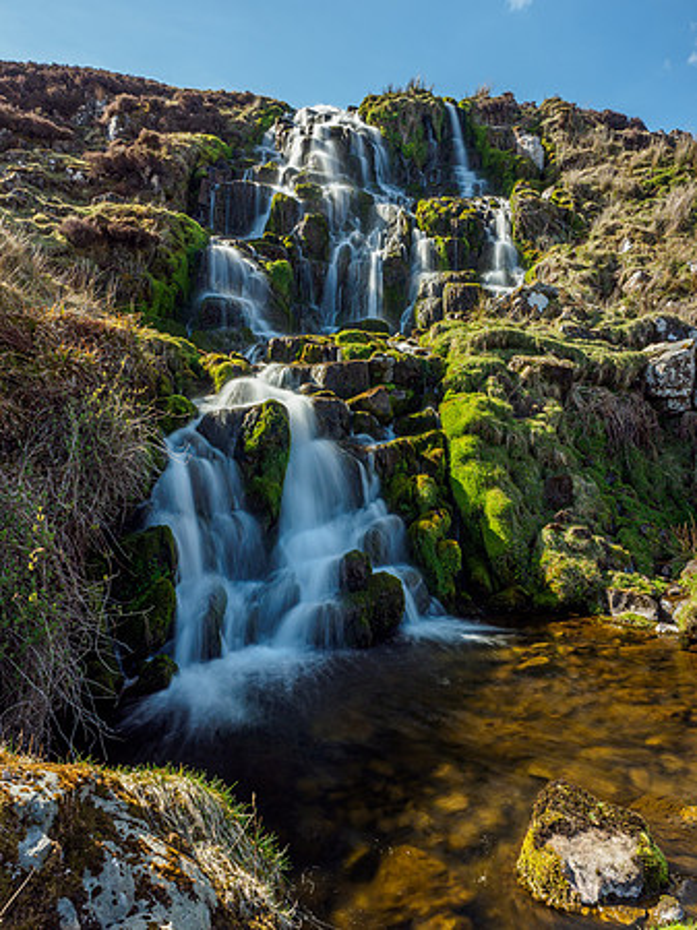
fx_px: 645
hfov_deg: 56.8
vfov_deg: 71.6
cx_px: 348
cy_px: 465
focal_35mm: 24
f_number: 7.1
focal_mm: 12
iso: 200
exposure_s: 1
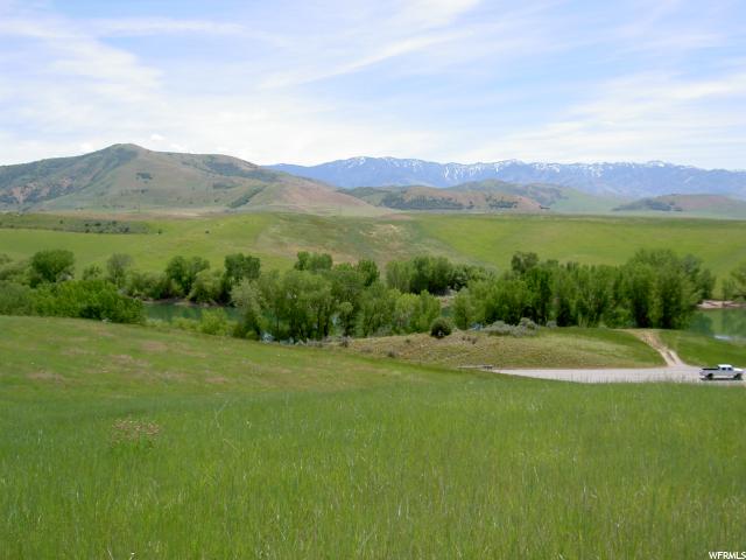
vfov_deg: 36.8
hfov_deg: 47.9
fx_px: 840
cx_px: 373
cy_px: 280
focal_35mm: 39
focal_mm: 8
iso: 100
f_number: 4.7
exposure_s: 1/320
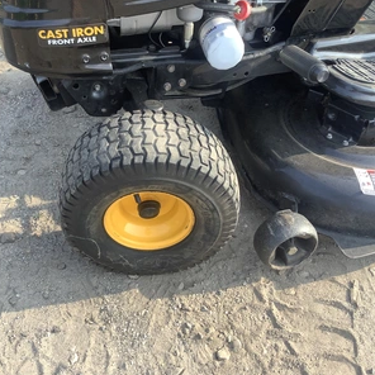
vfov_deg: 44.9
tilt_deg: -45.4
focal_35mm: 37
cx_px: 153
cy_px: 188
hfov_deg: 44.7
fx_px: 453
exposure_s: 1/171
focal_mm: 3.3
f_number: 2.4
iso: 25
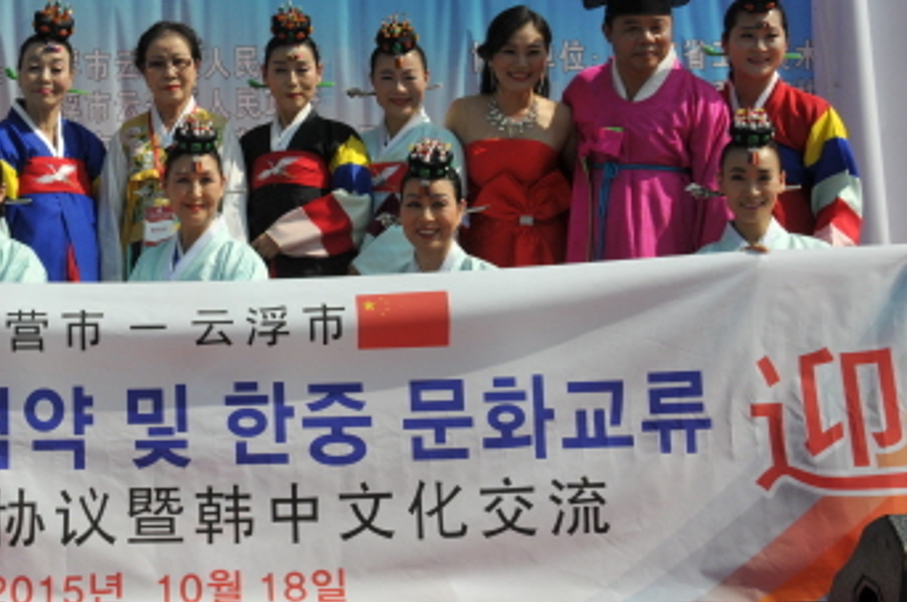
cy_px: 190
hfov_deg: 27.1
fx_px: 1837
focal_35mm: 73
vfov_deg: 18.6
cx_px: 149
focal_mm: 26
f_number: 10
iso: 200
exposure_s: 1/400
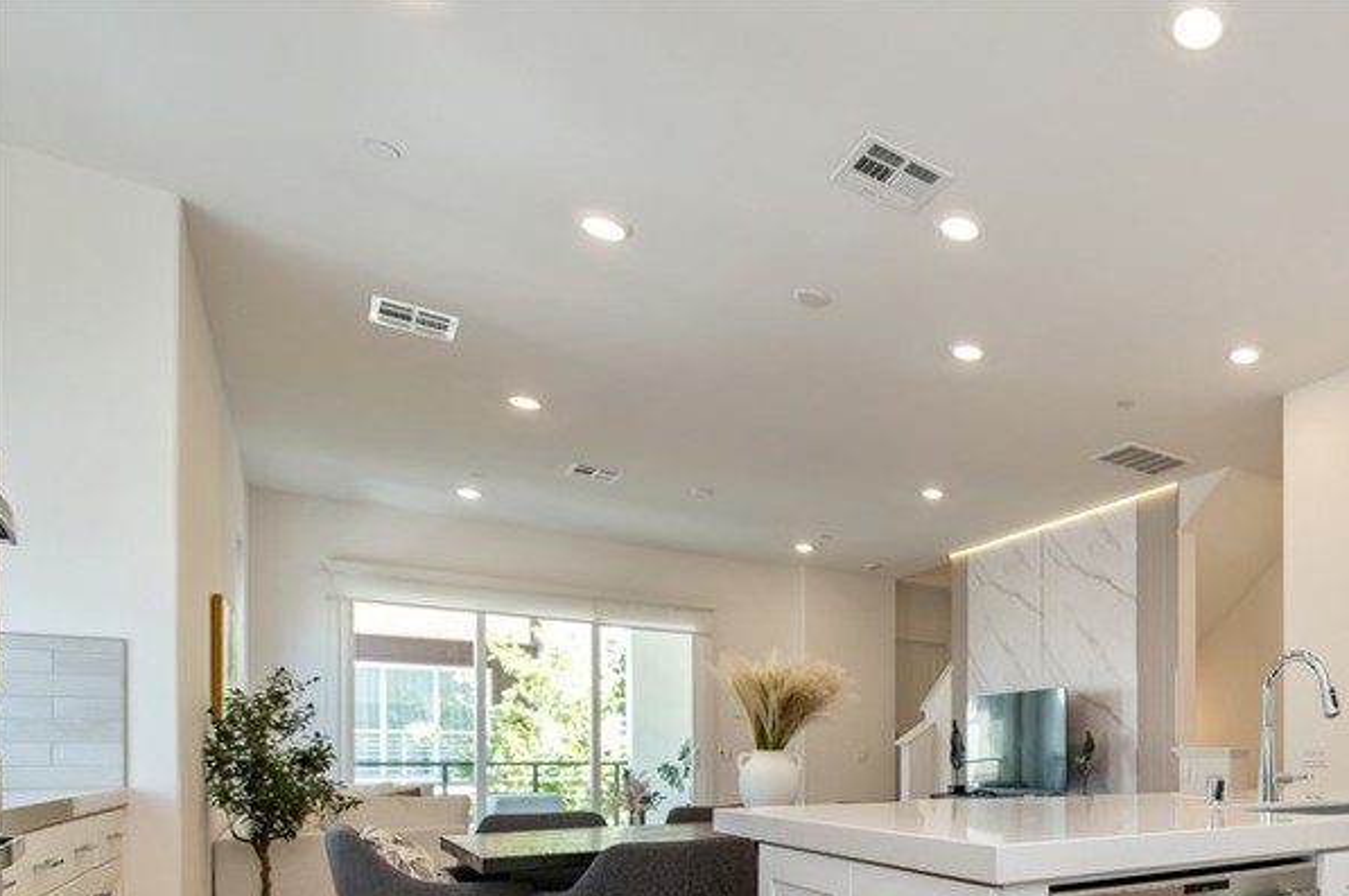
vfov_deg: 48.8
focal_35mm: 24
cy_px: 764
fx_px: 899
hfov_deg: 64.5
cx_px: 1150
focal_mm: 14
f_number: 4
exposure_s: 1/60
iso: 250
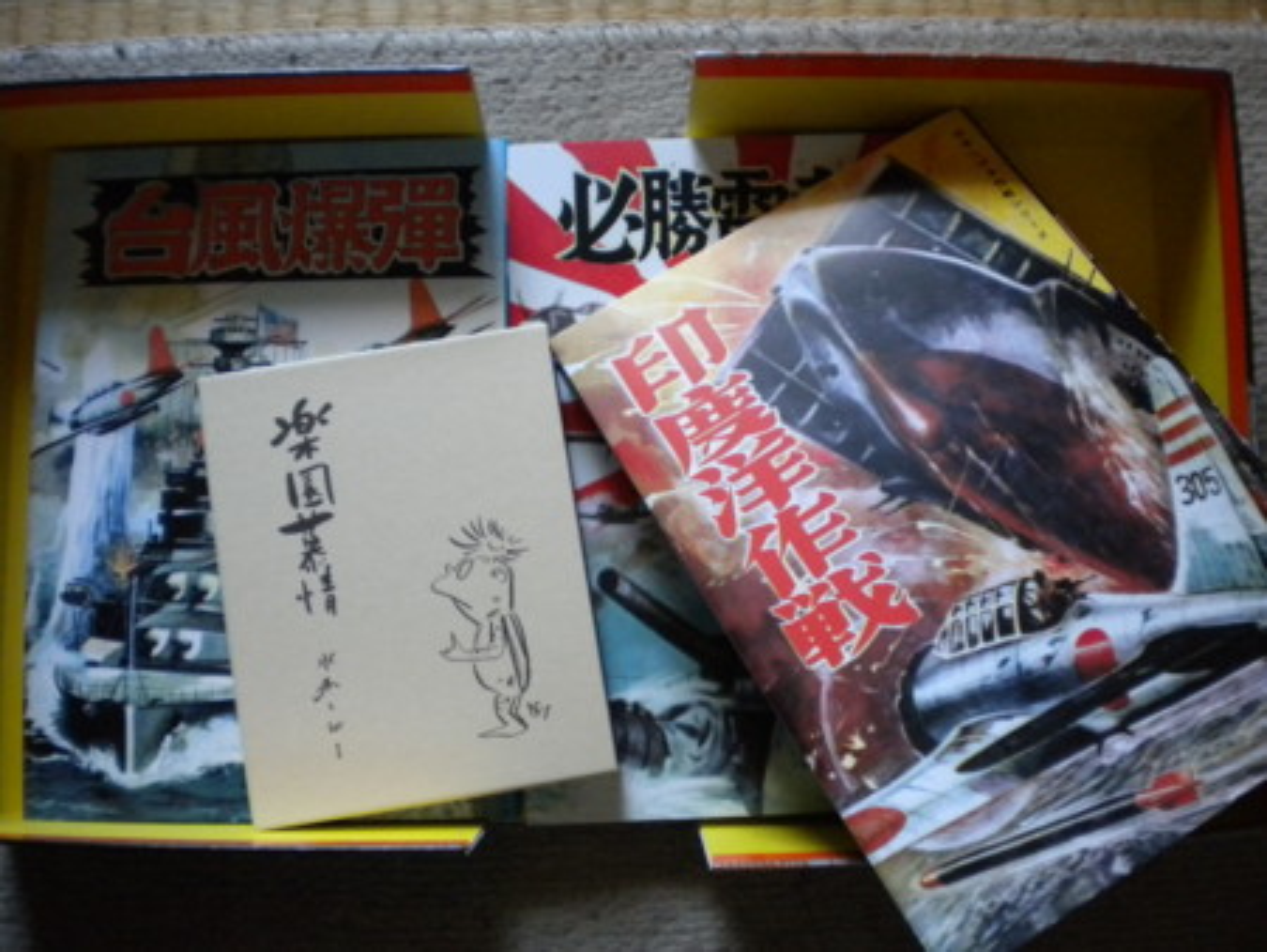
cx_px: 634
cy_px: 476
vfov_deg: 40.7
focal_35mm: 35
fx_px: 1282
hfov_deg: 52.6
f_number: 3.1
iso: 400
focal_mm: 6.3
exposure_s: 1/65.2
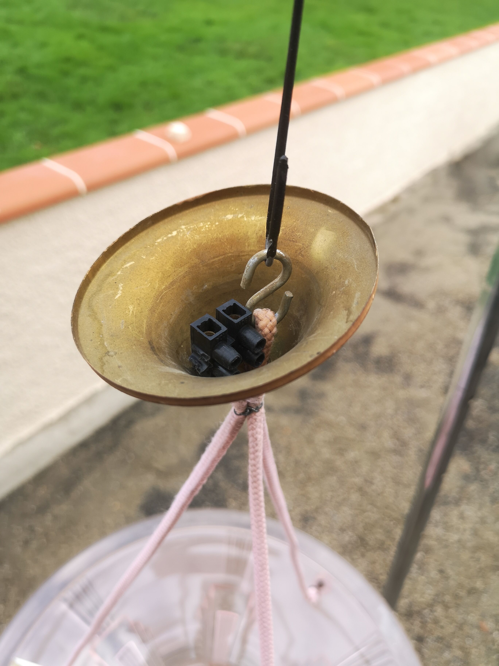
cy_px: 333
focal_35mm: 27
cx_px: 250
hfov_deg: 51.4
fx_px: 519
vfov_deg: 65.3
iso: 50
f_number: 1.8
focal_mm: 5.58
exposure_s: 1/120
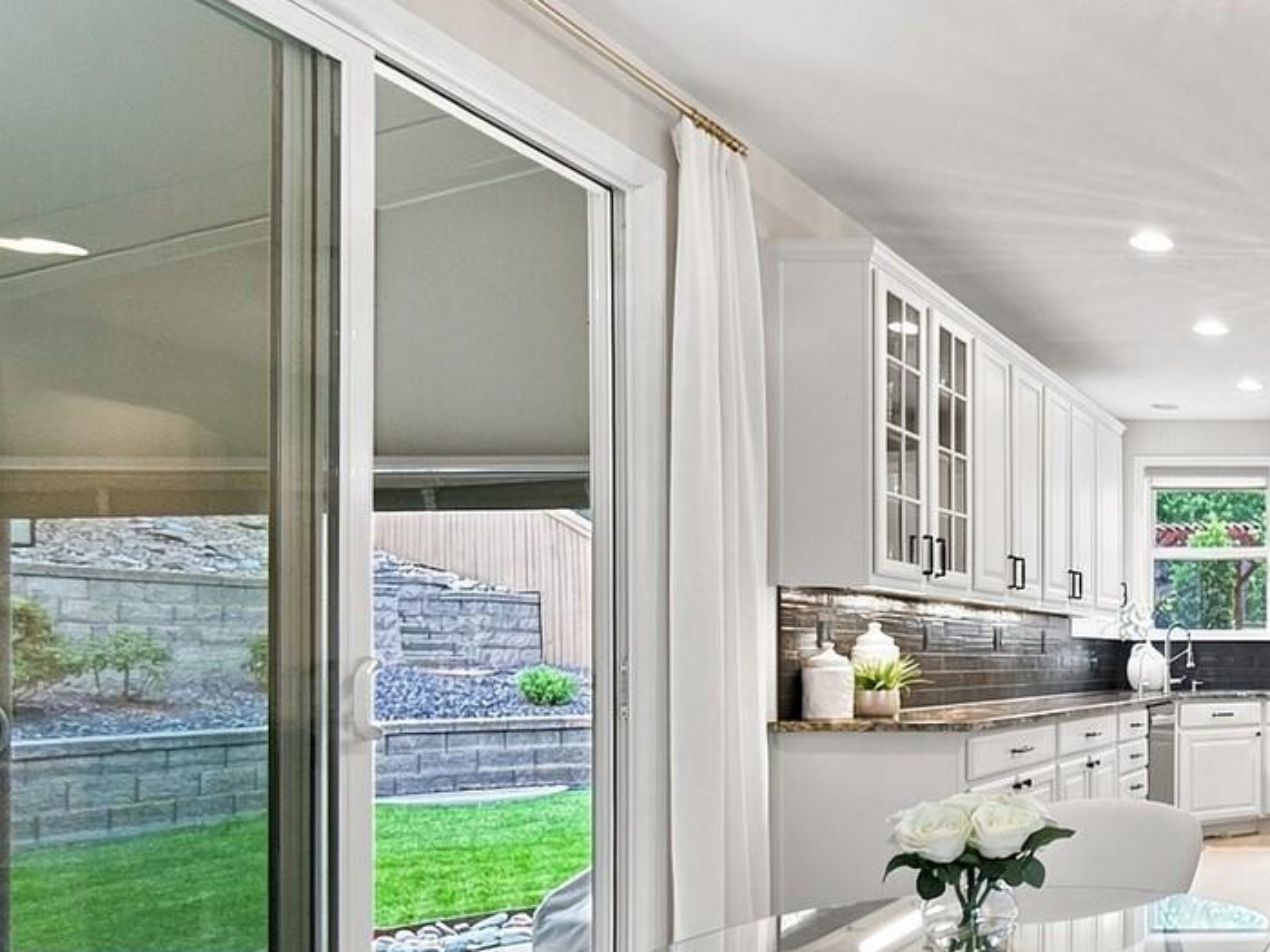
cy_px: 635
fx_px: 1174
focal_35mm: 32
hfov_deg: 43.1
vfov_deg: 43.5
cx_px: 1422
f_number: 2.2
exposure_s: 1/60
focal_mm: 2.2
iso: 200
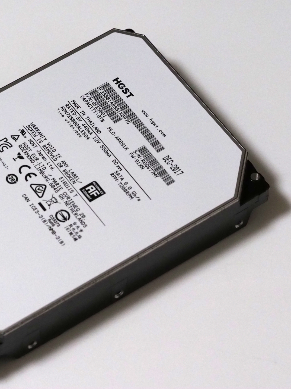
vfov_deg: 12.3
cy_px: 195
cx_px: 53
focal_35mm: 161
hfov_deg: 9.2
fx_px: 1805
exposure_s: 1/125
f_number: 5.6
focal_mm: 60
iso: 2500
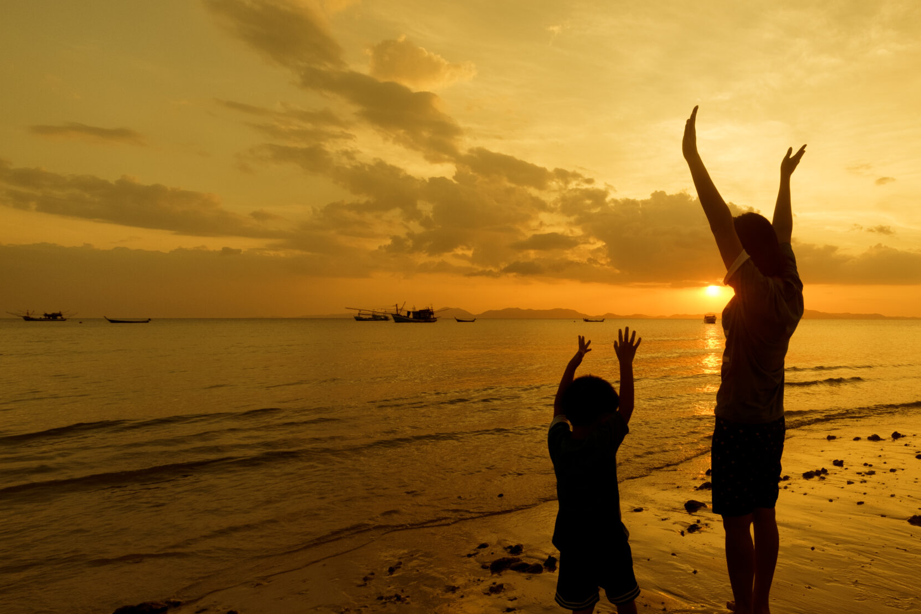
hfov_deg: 70.6
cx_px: 698
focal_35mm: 23
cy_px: 404
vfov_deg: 54.1
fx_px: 588
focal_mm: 10
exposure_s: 1/160
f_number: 8
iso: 400
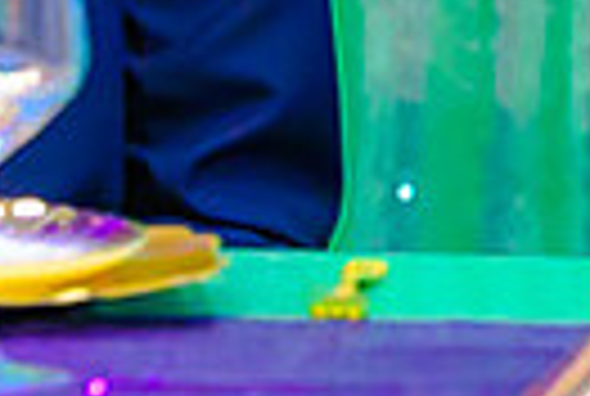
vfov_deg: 1.5
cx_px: -599
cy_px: -461
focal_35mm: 892
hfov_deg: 2.3
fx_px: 14652
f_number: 2.8
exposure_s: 1/200
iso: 6400
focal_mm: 135
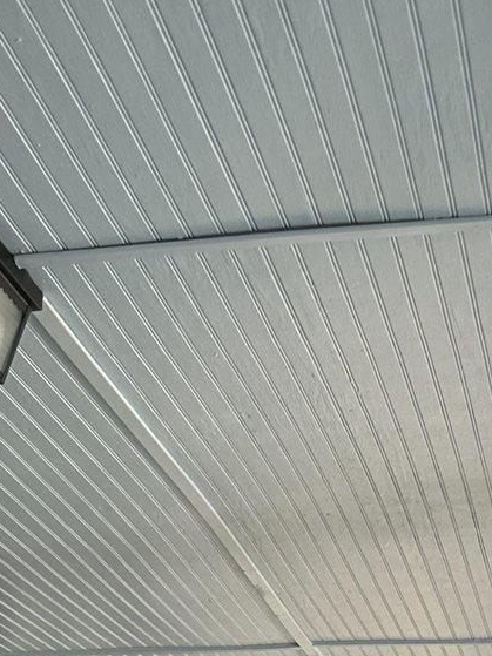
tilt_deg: -5.5
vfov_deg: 16.1
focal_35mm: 99
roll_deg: -0.6
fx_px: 1877
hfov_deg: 14.8
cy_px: 1256
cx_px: 69
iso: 80
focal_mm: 6.86
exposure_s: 1/444
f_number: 1.78
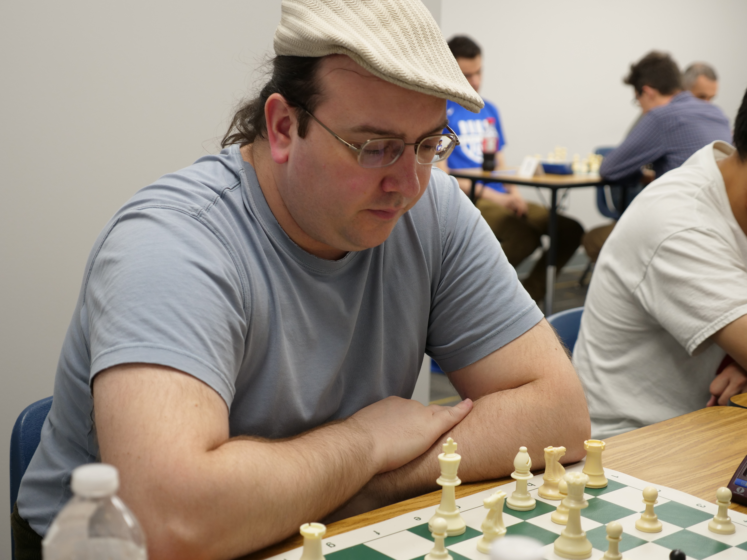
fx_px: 1252
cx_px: 374
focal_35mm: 58
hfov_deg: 33.2
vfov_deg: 25.2
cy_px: 280
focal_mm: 29
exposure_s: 1/60
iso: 250
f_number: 2.8
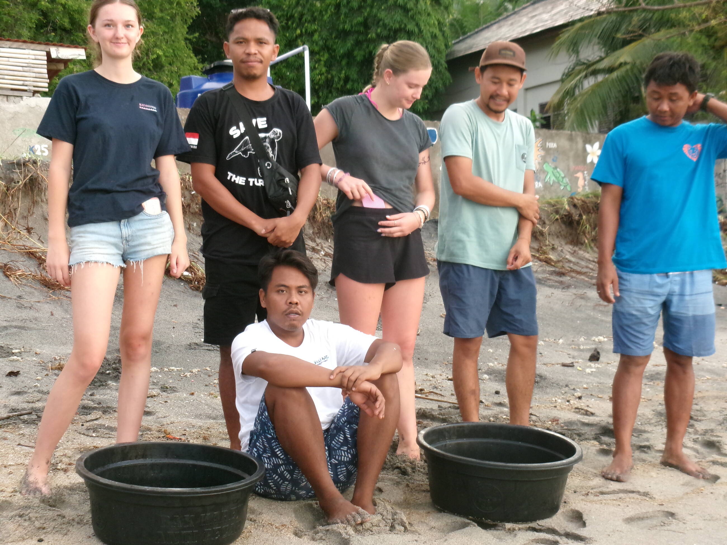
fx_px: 1344
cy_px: 272
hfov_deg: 30.3
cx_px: 364
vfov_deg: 22.9
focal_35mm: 64
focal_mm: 11.5
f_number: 5.2
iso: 317
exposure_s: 1/60
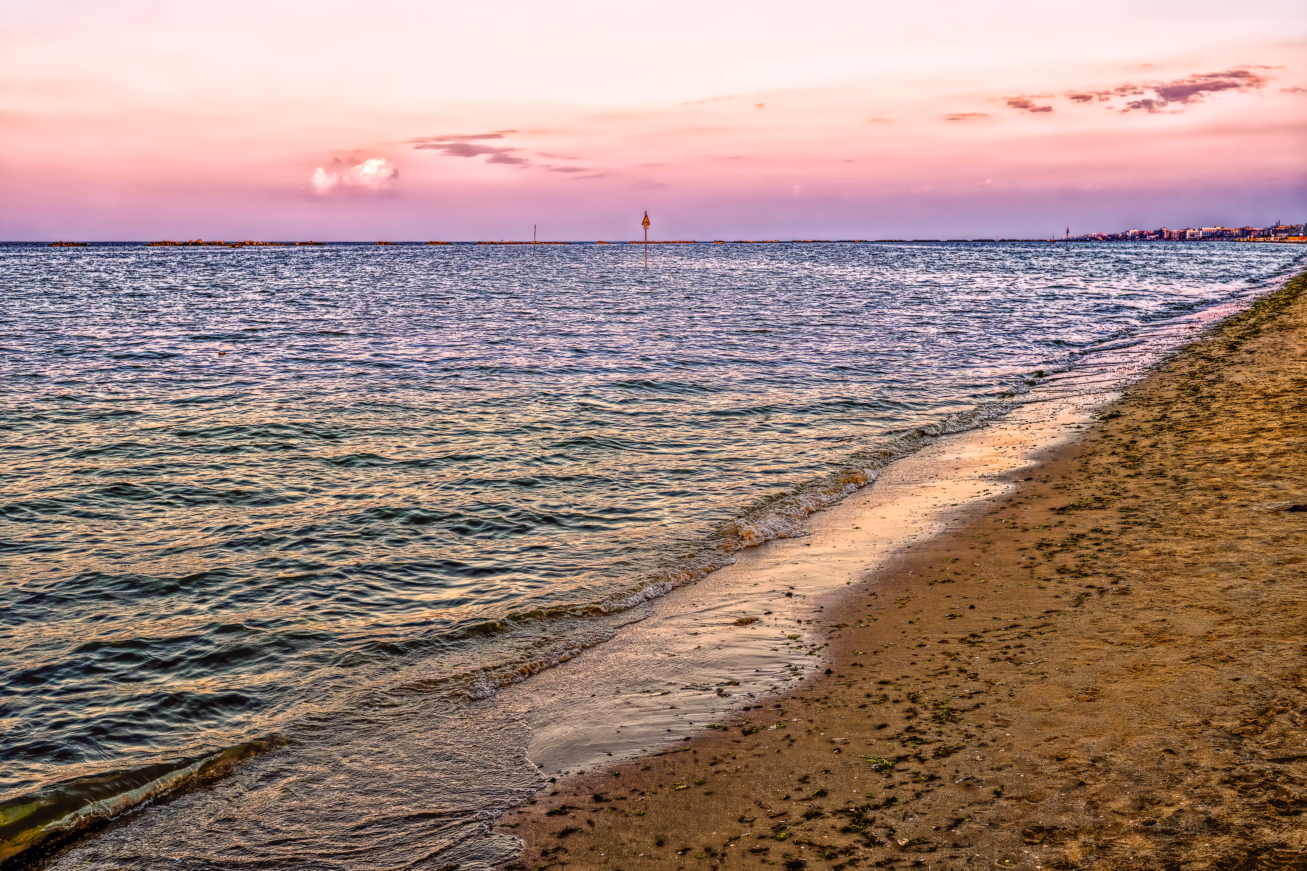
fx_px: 1271
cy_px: 436
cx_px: 654
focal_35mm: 35
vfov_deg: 37.9
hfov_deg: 54.4
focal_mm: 23
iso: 320
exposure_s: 1/400
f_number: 3.2
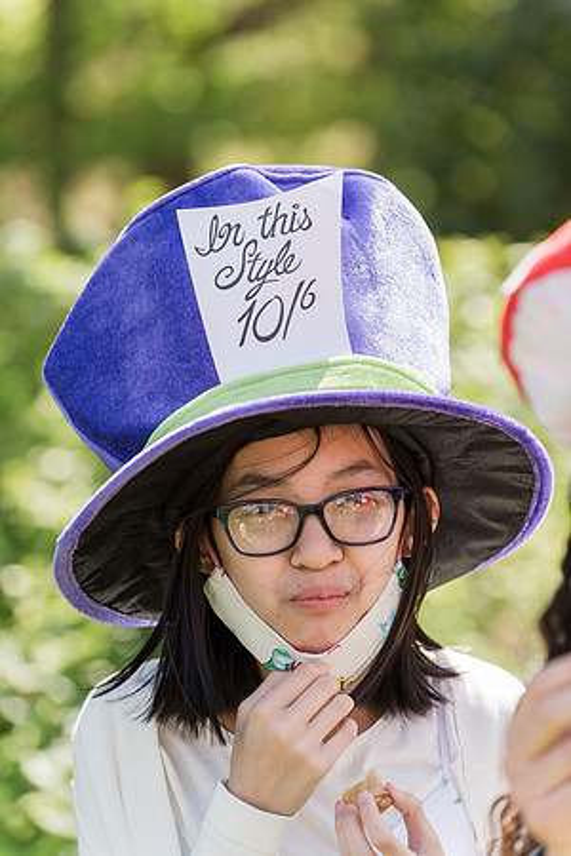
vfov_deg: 14.7
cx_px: 286
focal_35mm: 140
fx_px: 3331
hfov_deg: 9.8
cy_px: 428
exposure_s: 1/2000
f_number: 4
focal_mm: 140
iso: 800
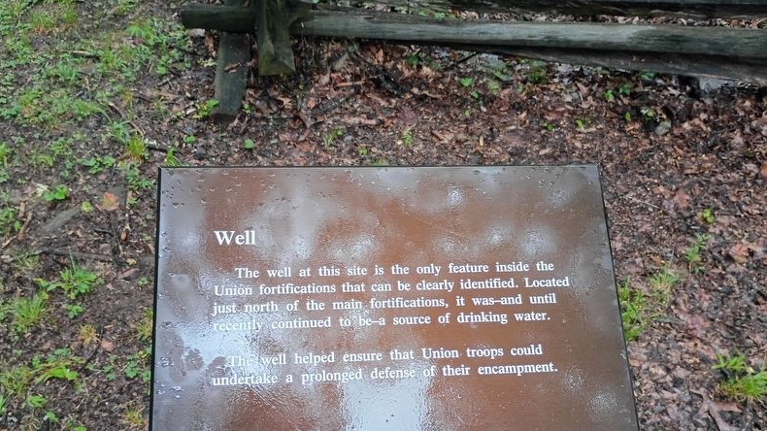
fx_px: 651
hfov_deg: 61.0
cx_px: 384
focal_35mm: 32
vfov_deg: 36.4
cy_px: 272
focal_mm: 4.27
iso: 825
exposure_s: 1/40
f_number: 1.8
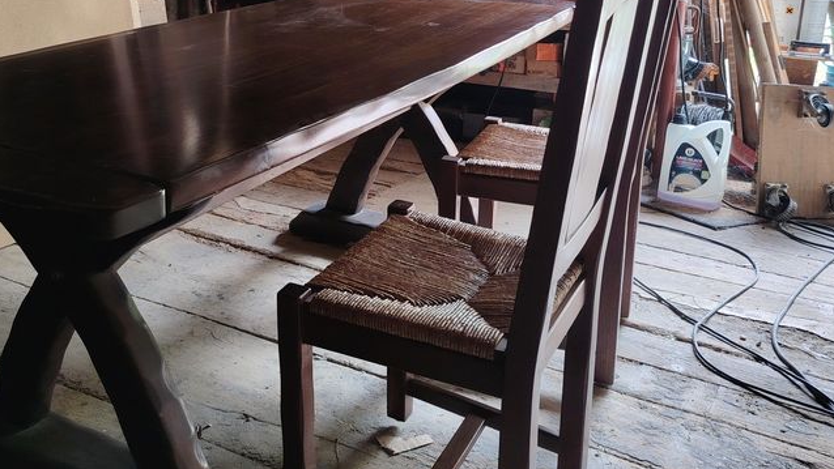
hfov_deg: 48.9
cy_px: 74
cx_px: 311
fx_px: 907
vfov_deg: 28.2
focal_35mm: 41
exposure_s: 1/33.3
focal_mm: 5.25
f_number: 1.75
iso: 253
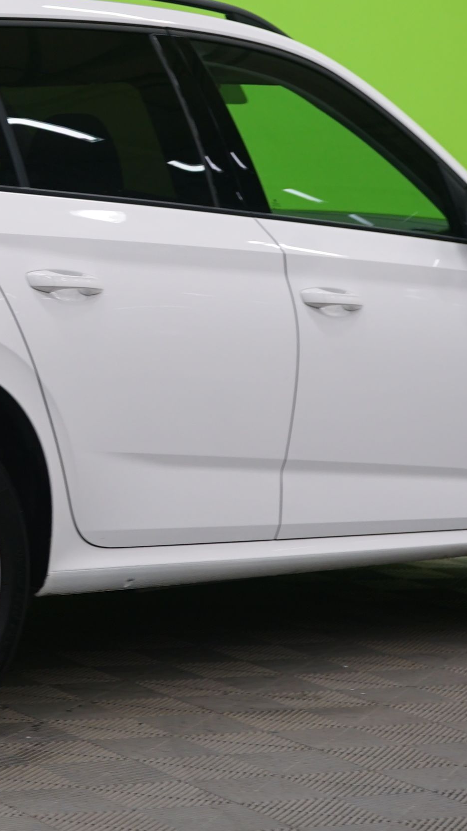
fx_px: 2665
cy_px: 243
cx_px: -47
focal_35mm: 121
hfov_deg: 9.9
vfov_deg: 17.6
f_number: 5
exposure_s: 1/10
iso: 400
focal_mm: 49
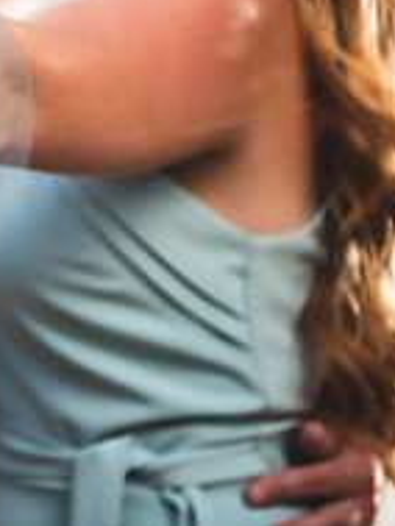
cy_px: -10
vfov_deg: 10.7
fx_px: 2781
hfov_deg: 7.9
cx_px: -292
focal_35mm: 183
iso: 200
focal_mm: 62
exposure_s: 1/160
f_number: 2.8
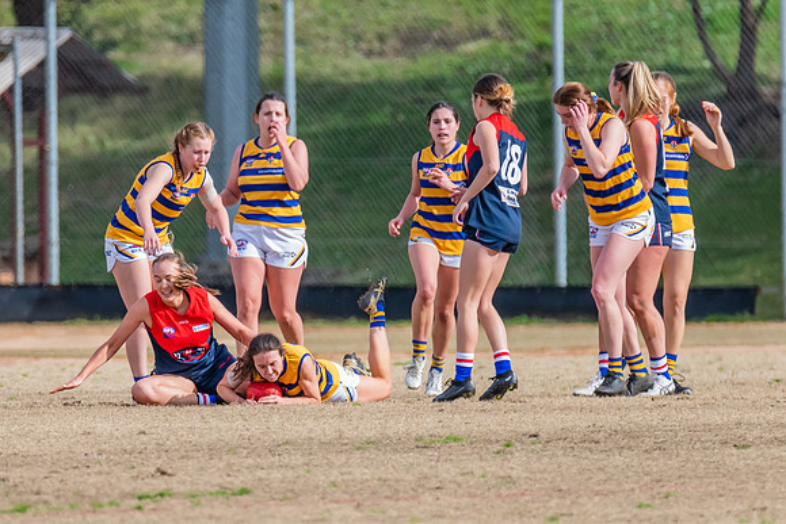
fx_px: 23405
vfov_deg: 1.3
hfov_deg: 1.9
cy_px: 318
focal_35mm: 1072
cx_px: 240
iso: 800
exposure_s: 1/1600
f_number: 9
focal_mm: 600
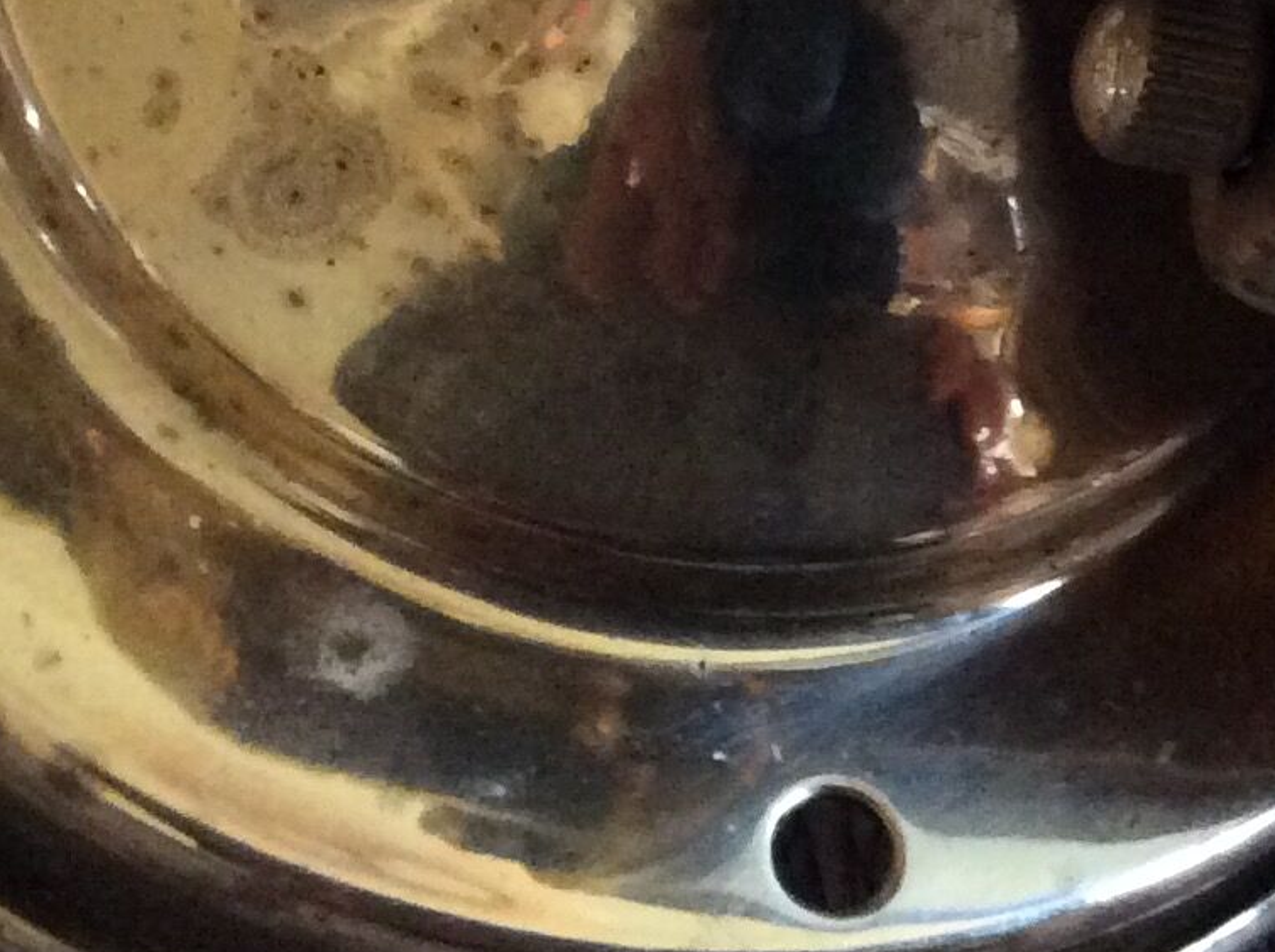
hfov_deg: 17.7
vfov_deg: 13.2
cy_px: -17
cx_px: 1106
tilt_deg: -63.3
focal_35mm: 110
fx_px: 4045
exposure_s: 1/20
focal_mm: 3.3
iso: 320
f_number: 2.4
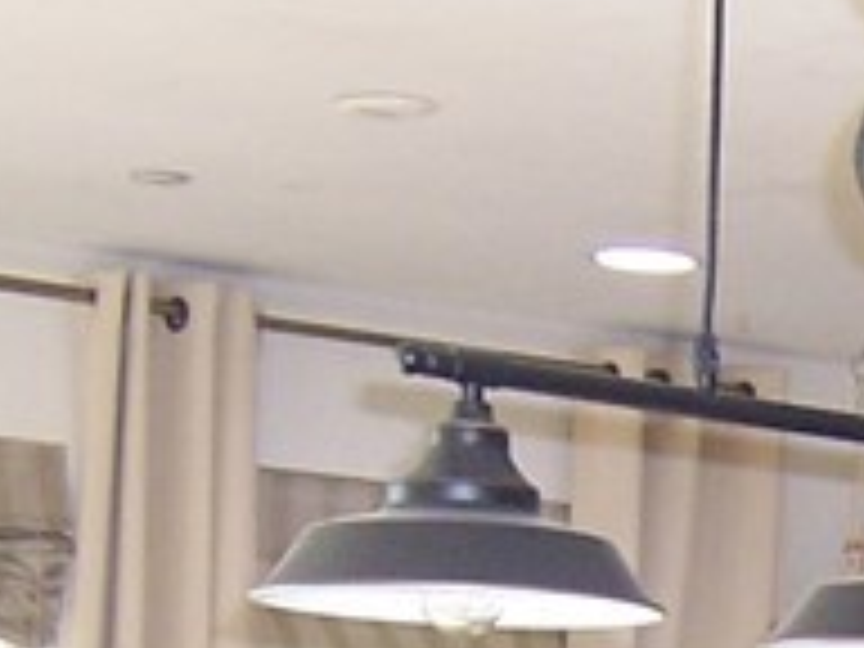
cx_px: 1188
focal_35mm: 176
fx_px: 4393
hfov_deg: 10.9
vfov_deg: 8.1
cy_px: 1197
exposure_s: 1/60
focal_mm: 5.5
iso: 140
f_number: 2.8
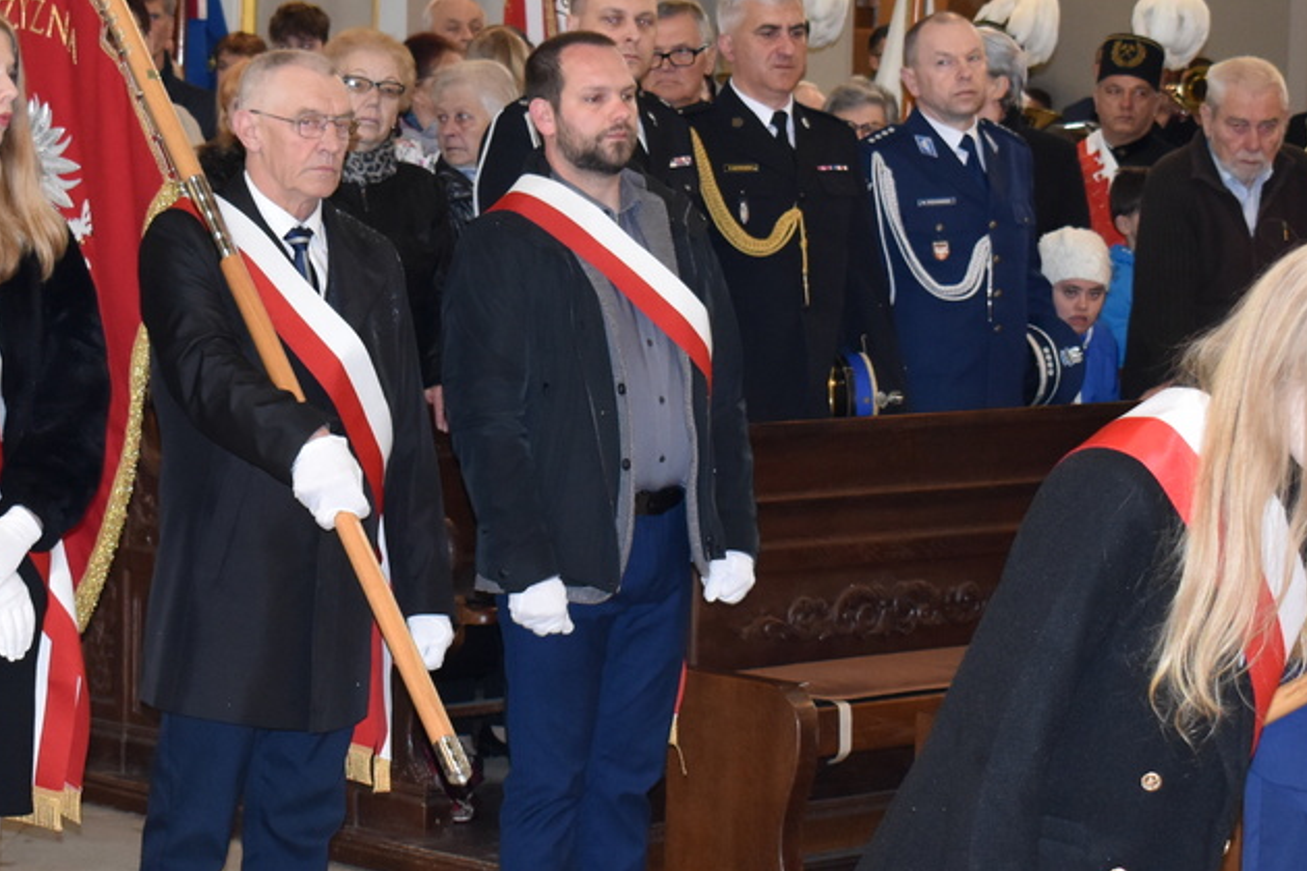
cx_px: 500
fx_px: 4429
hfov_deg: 16.8
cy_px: 285
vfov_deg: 11.2
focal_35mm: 122
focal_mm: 40
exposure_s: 1/60
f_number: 4.8
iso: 1400
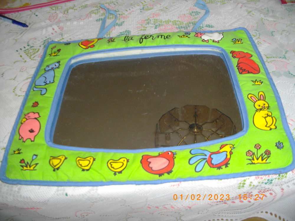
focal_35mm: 32
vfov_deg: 44.2
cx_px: 148
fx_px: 273
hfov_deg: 56.8
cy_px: 110
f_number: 2.9
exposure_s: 1/50
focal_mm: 5.7
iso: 200
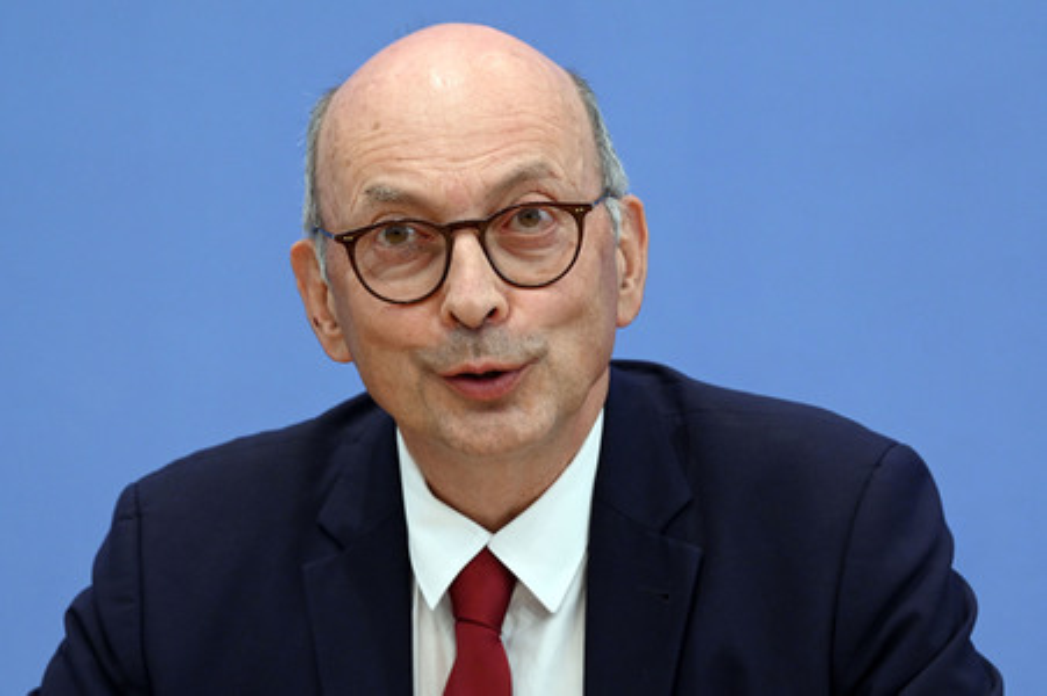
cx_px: 524
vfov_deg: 10.1
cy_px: 348
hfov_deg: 15.2
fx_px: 3923
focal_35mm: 135
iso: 5000
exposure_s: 1/500
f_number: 7.1
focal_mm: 135
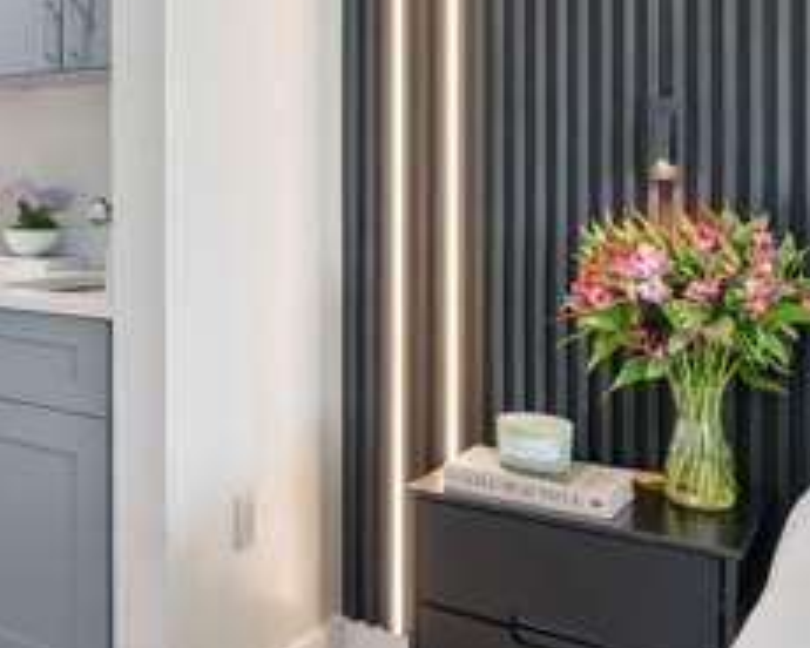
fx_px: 1031
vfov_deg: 34.2
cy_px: 164
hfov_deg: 39.2
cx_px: 49
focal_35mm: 43
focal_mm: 22
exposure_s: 1/15
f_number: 8
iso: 640
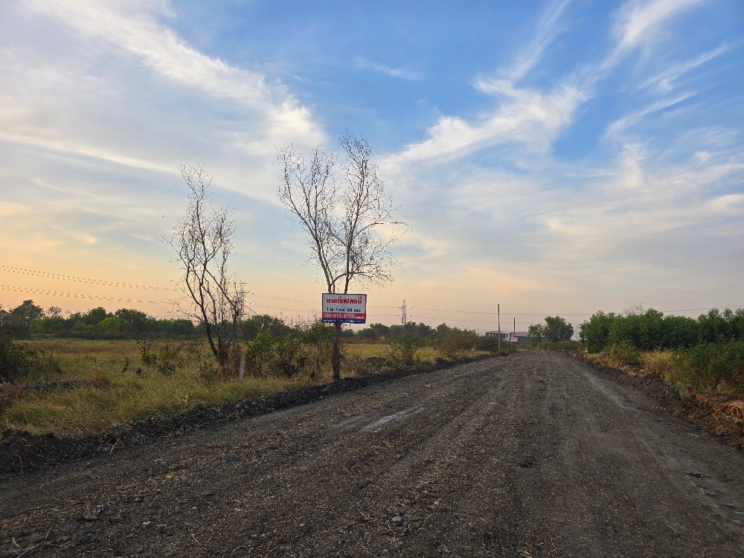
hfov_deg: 73.9
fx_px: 494
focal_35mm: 23
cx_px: 372
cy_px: 279
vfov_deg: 58.9
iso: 32
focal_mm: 6.3
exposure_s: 1/180
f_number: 1.7
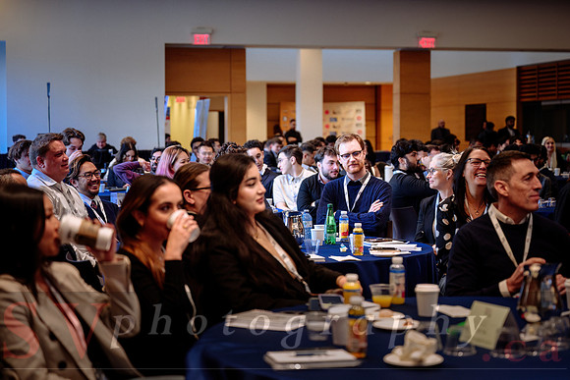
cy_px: 171
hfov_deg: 25.7
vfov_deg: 17.3
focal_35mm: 79
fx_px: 1250
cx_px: 313
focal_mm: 70
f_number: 2.8
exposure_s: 1/100
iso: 500
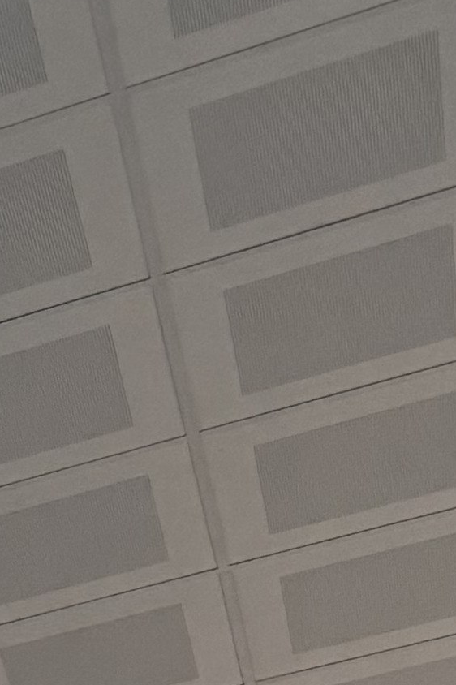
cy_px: 2242
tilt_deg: +0.9
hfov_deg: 6.9
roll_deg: +1.2
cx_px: -1132
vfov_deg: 9.0
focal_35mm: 169
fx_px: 3213
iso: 100
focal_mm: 6.76
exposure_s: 1/50
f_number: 1.78
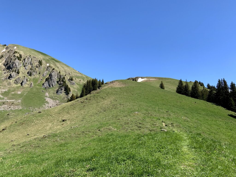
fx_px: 177
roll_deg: -2.0
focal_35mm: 26
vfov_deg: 53.1
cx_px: 118
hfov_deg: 67.3
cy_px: 88
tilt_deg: +13.9
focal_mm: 4.25
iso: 25
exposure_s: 1/1368
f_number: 1.8
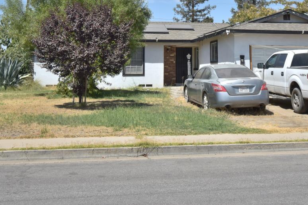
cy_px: 8
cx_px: 184
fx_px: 496
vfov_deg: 22.6
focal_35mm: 58
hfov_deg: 34.4
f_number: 5.6
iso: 100
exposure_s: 1/800
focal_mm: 20
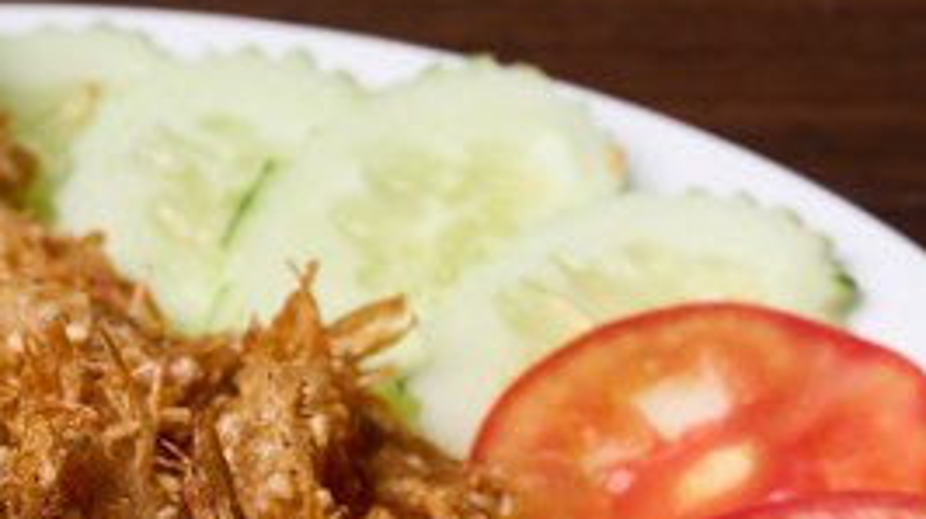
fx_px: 5028
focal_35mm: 205
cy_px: 606
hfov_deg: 10.4
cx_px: -94
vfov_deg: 5.9
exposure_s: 1/125
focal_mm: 65
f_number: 10
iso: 100
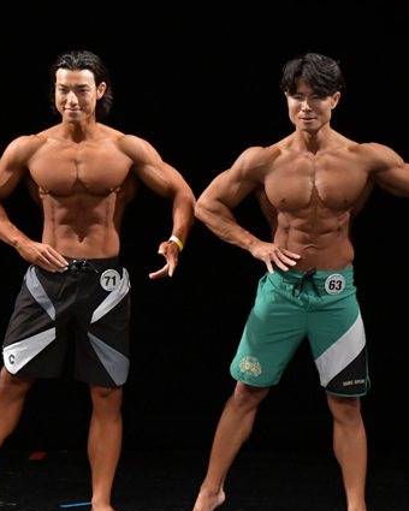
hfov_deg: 3.2
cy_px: 287
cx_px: 129
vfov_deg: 4.0
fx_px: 7384
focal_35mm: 488
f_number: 5.6
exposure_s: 1/400
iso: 3200
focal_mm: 190
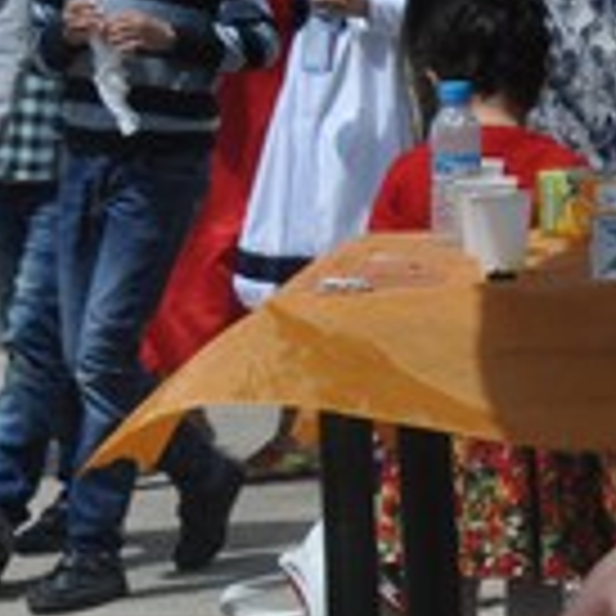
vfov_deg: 6.7
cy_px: -52
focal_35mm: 261
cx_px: 1272
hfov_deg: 6.5
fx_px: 5255
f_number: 9
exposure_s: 1/320
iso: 200
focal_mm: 44
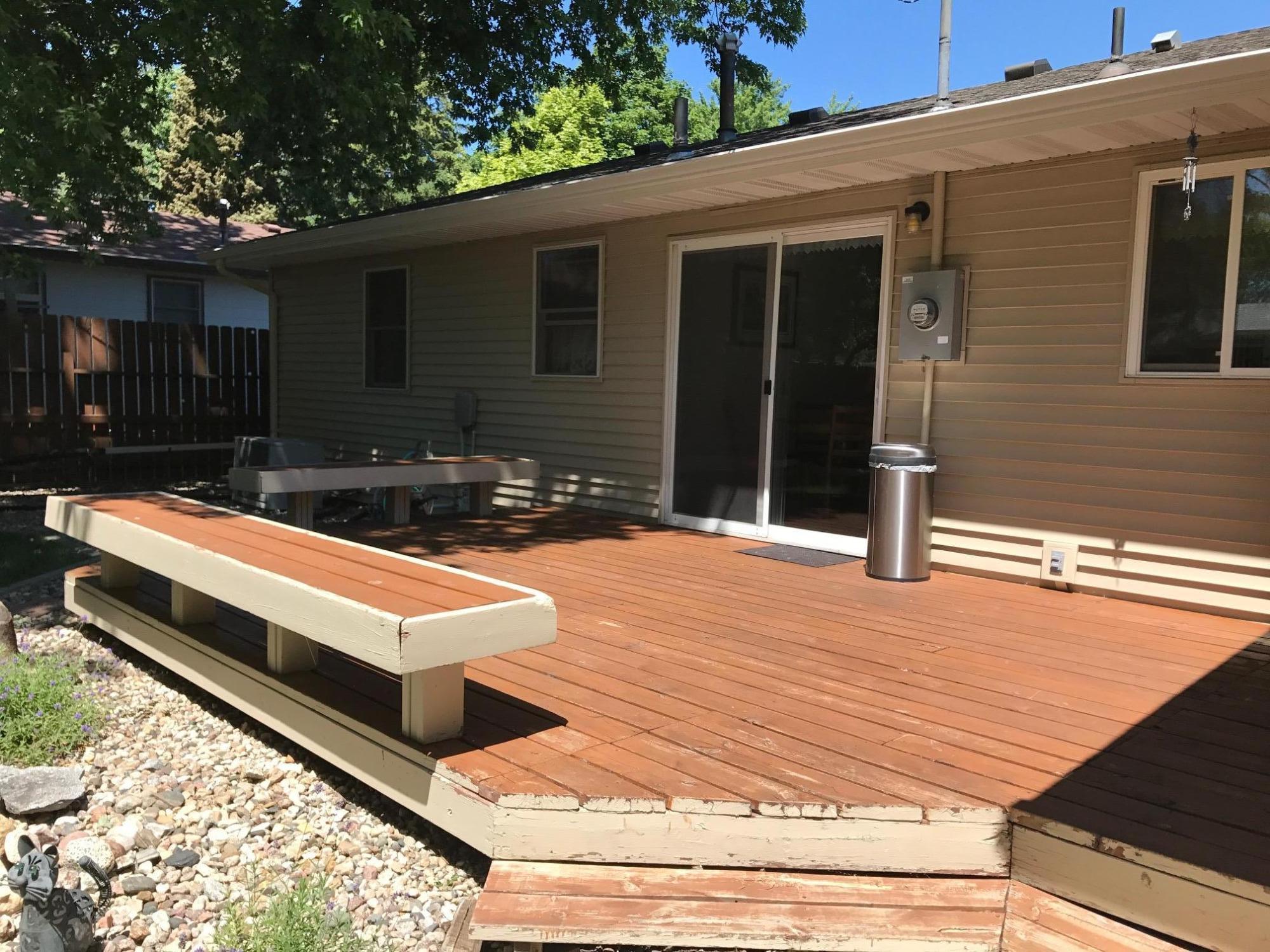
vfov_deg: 49.7
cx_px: 635
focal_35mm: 28
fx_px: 1027
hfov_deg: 63.4
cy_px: 476
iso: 20
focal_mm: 3.99
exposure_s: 1/1330
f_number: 1.8
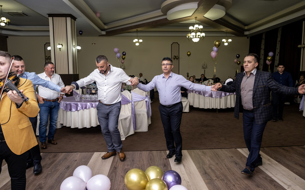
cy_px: 95
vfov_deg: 49.3
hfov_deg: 72.5
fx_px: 208
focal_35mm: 25
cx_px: 150
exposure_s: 1/160
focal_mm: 16
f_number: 2.8
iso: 1000
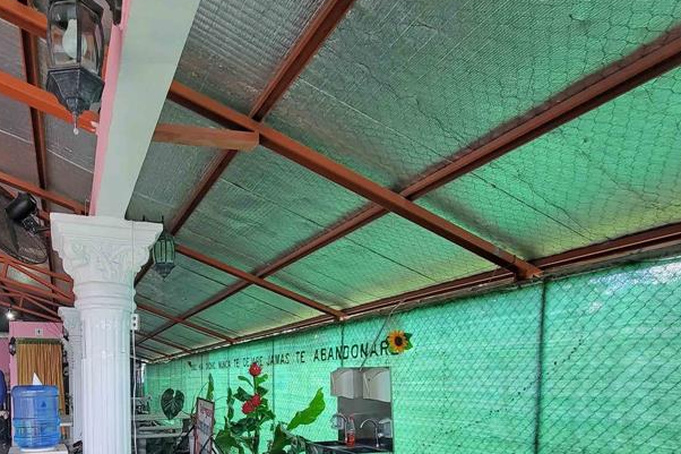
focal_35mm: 23
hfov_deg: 73.0
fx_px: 435
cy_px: 400
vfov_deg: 49.7
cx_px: 209
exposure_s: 1/60
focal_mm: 2.2
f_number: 2.2
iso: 125
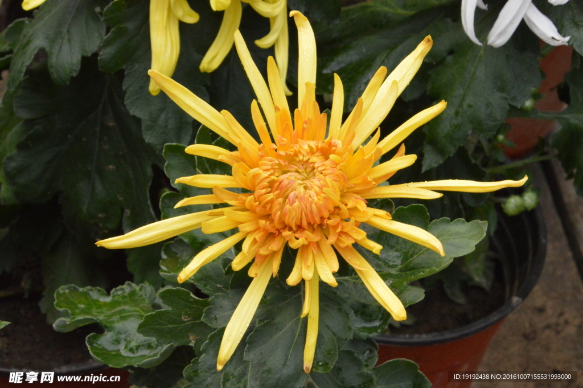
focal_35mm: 150
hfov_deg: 13.7
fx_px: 2427
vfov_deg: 9.1
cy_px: 194
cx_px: 292
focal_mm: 100
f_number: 20
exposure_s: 1/250
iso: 3600
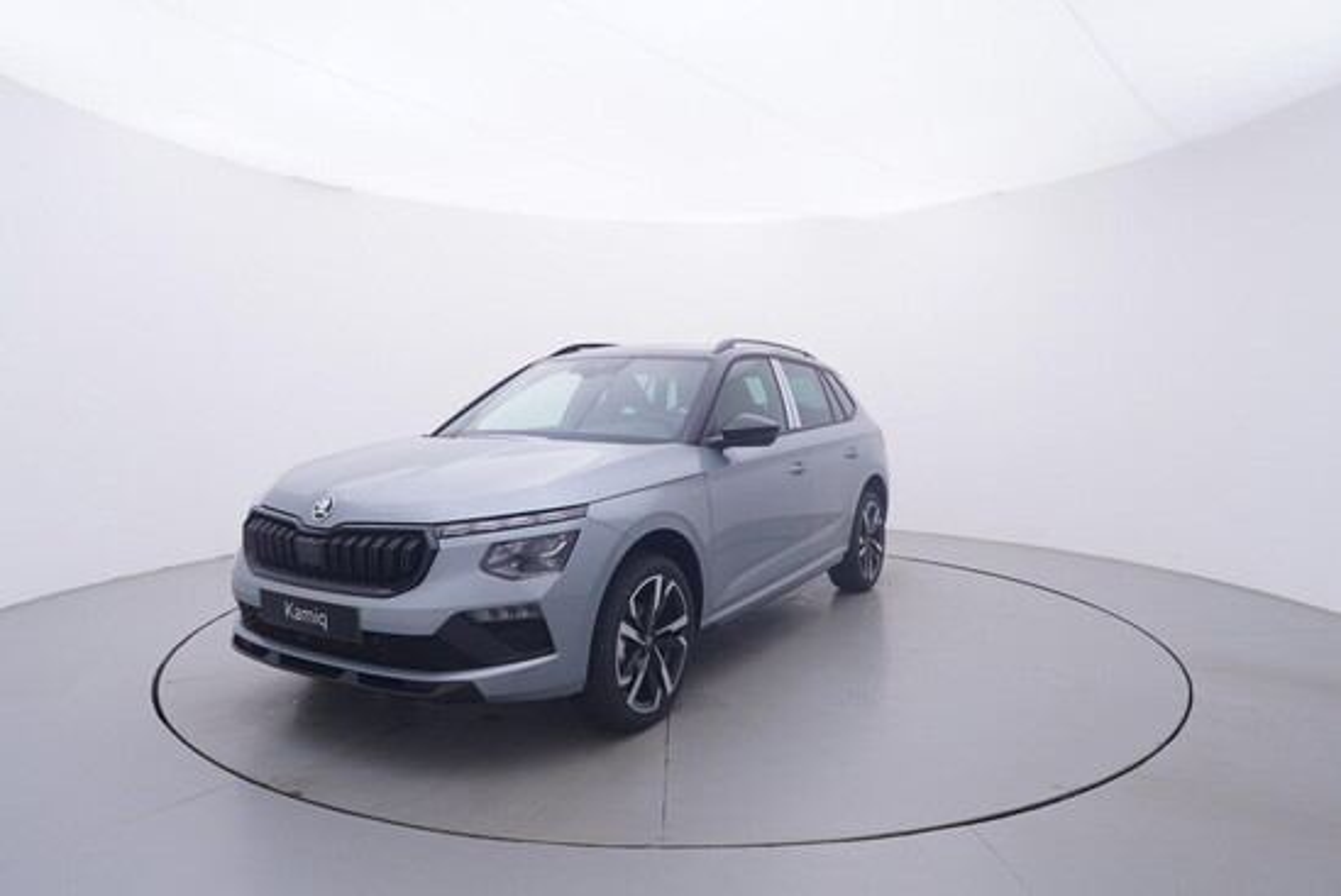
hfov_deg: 77.3
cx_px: 670
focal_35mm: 22
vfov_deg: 56.2
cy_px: 448
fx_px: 839
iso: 200
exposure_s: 1/80
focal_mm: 15
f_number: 5
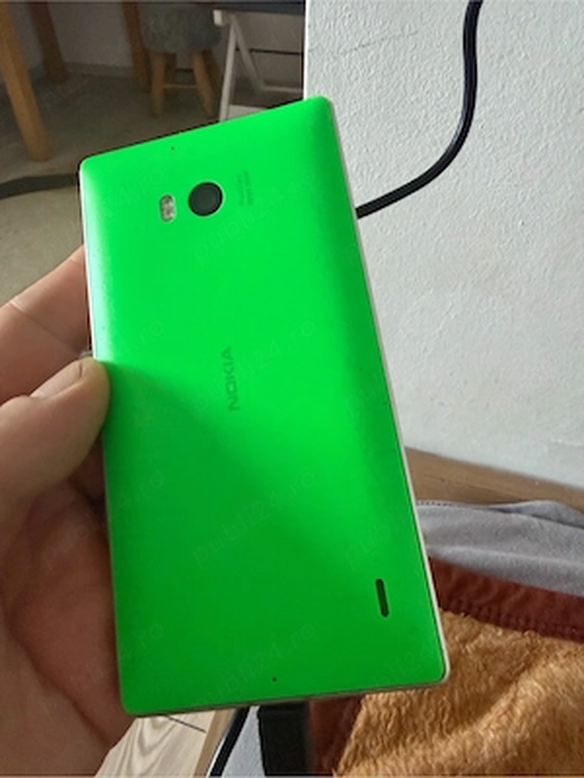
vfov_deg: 71.6
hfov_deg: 56.8
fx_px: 540
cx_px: 292
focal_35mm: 24
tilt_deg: -41.3
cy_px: 389
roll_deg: -0.3
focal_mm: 2.22
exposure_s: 1/60
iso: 640
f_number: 2.2
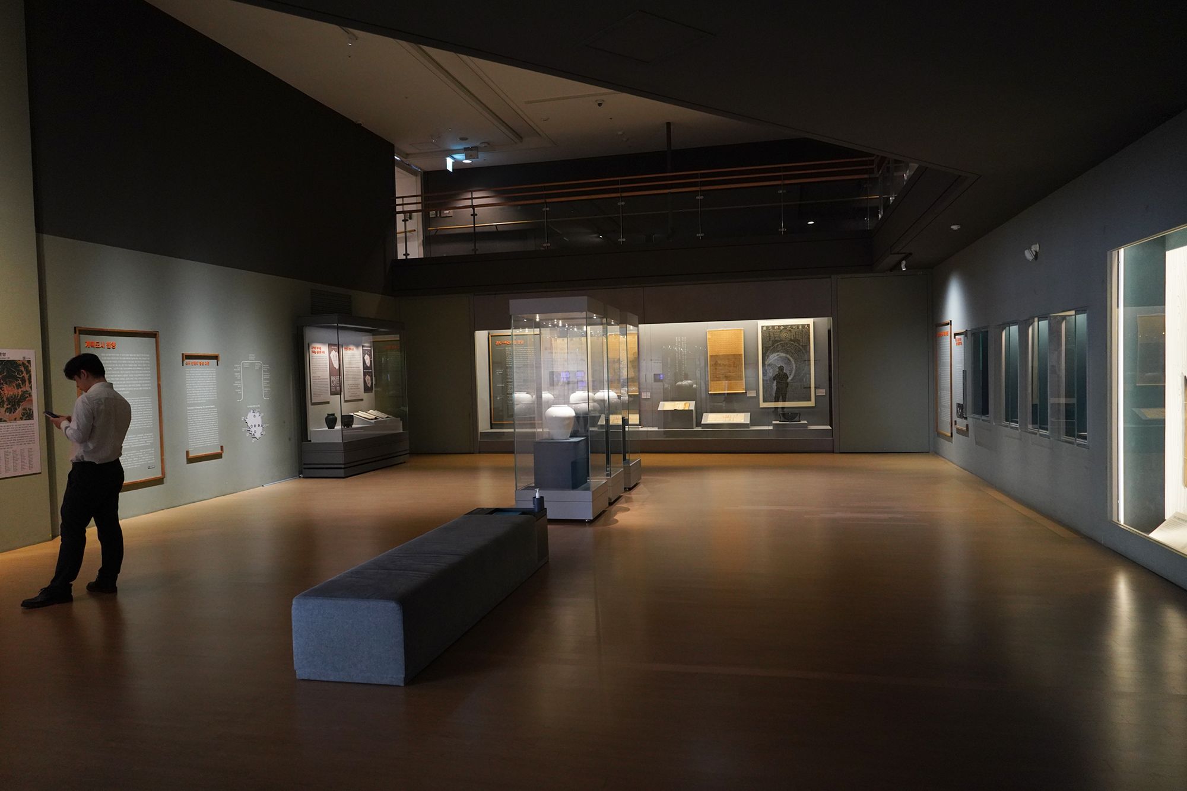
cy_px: 396
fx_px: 791
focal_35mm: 24
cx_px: 594
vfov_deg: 53.1
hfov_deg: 73.7
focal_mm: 24
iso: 3200
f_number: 2.8
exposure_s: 1/80
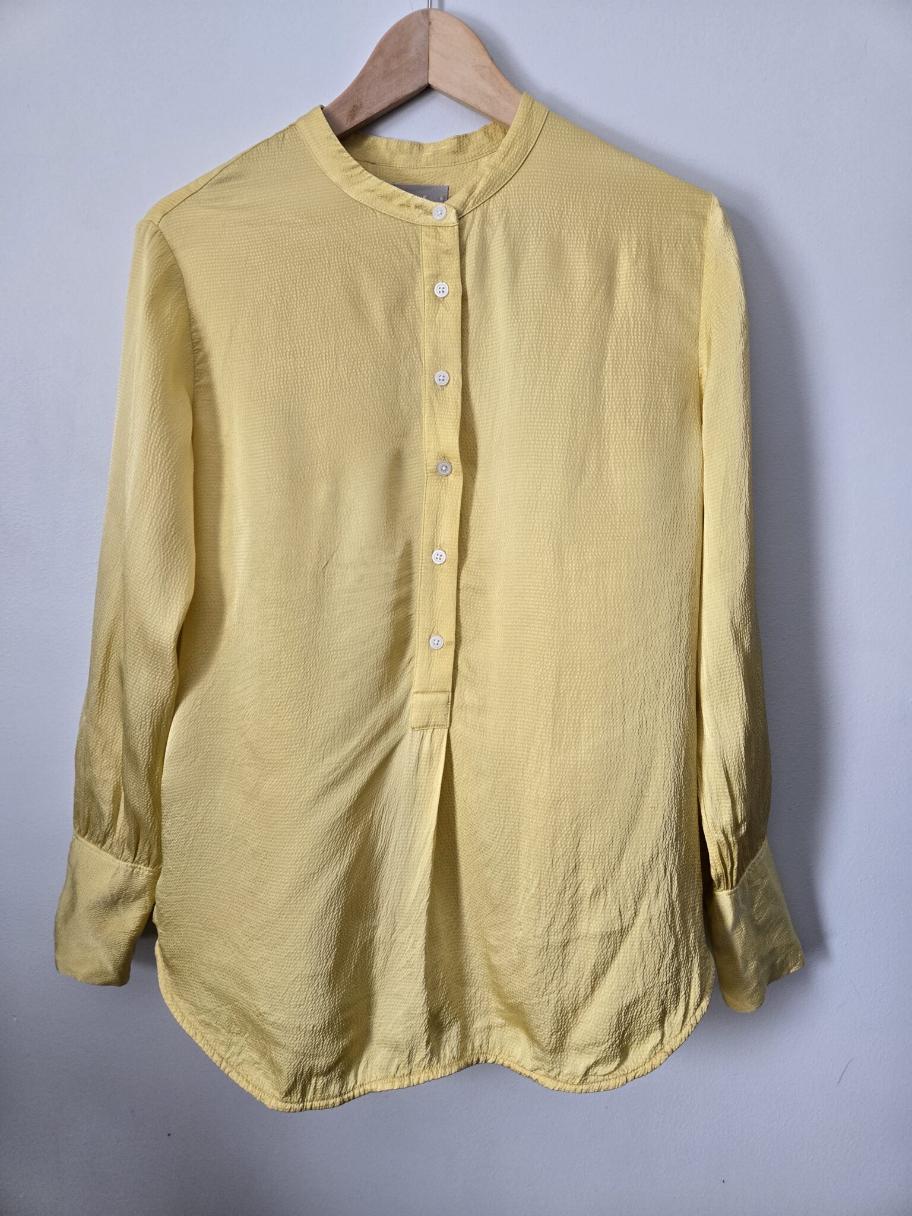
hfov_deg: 58.9
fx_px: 808
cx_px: 456
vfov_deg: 73.9
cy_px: 608
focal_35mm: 23
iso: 160
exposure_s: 1/120
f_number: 1.8
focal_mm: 5.4
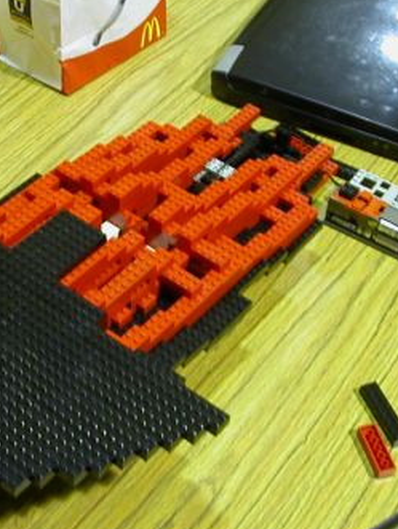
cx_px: 142
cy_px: 324
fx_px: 1025
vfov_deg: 28.9
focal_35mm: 67
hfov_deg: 21.9
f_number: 2.7
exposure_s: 1/4.6
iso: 100
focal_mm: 5.6
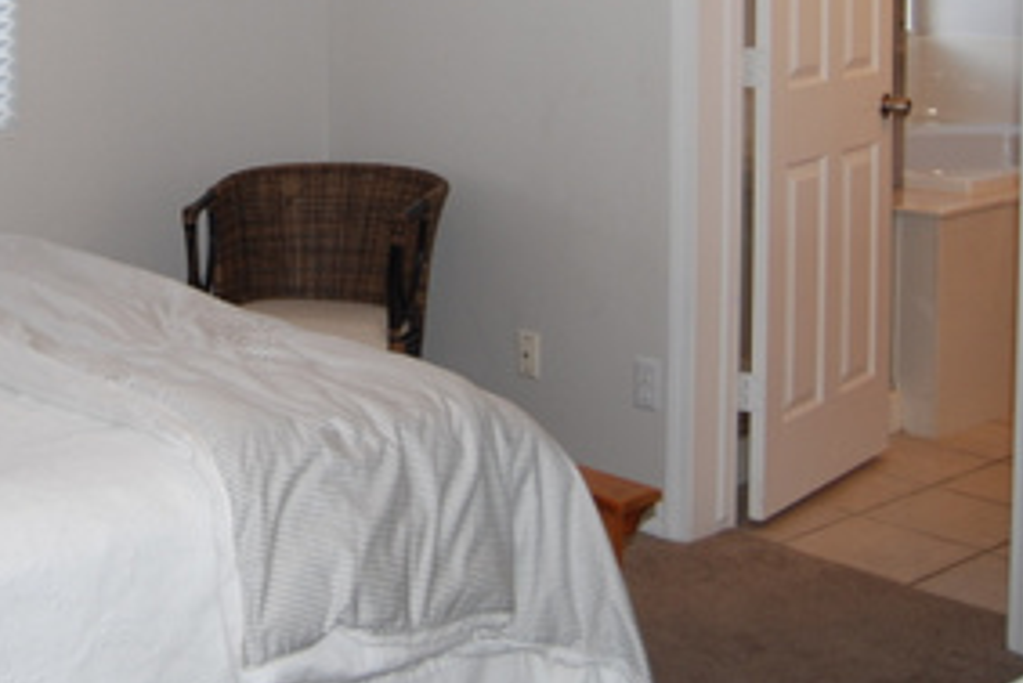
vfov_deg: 21.2
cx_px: 188
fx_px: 1734
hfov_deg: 31.9
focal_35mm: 61
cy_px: -58
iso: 200
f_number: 3.5
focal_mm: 18
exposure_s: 1/60
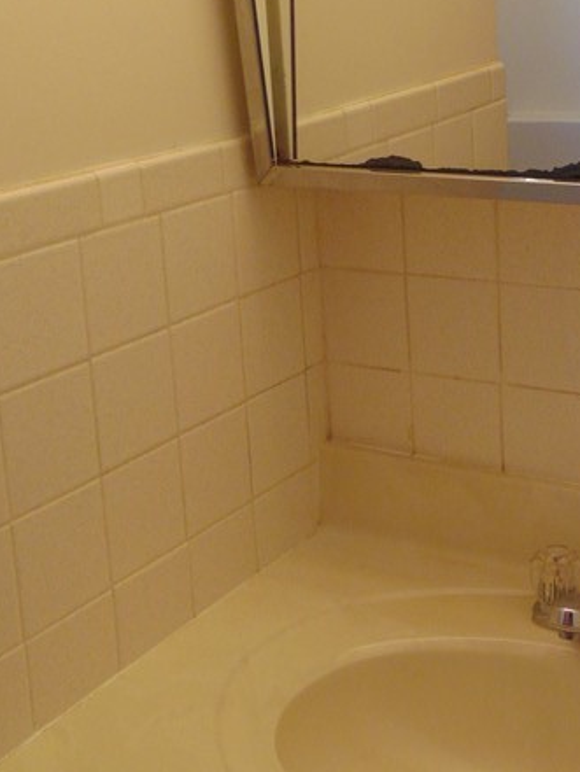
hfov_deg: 24.9
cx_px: 438
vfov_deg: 33.0
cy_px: 268
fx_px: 1295
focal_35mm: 58
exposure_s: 1/30
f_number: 3
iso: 160
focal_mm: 4.5
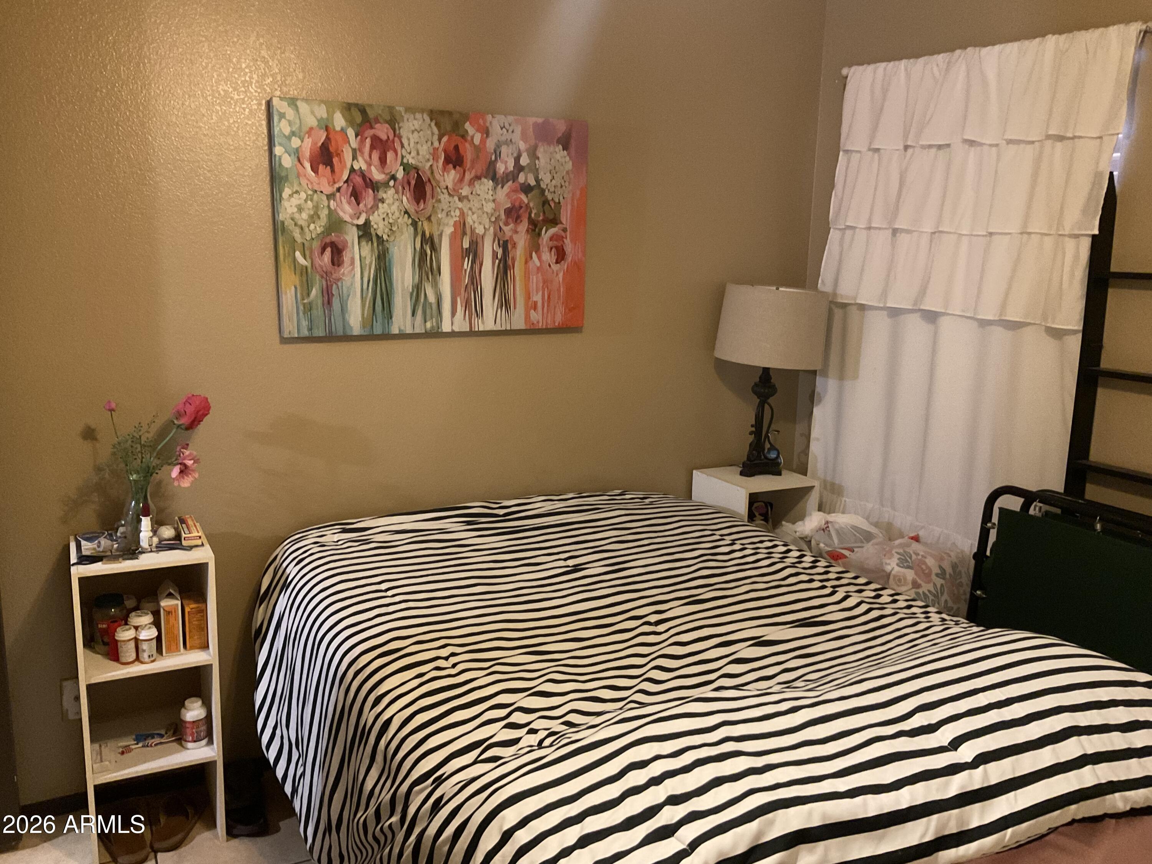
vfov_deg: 48.2
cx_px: 576
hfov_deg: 61.7
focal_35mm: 29
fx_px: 965
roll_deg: -1.6
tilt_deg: -11.4
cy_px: 432
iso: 320
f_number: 1.8
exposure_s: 1/30
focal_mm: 3
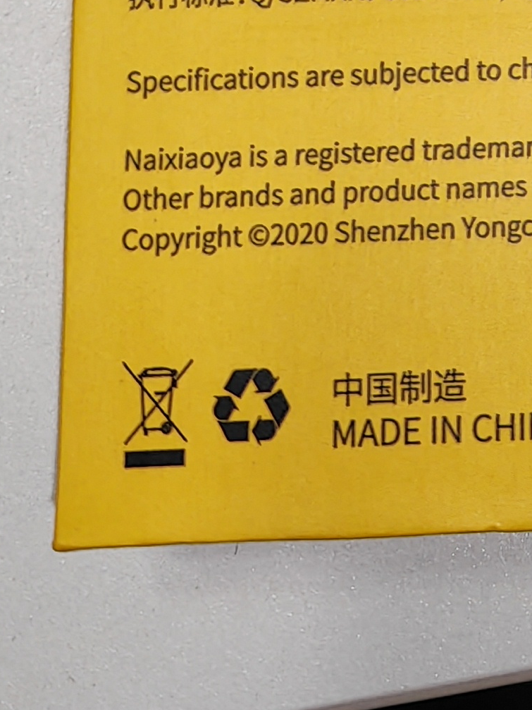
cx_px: 818
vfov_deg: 15.2
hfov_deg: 12.8
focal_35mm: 109
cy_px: -628
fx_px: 2234
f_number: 1.9
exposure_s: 1/100
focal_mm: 6.12
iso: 500
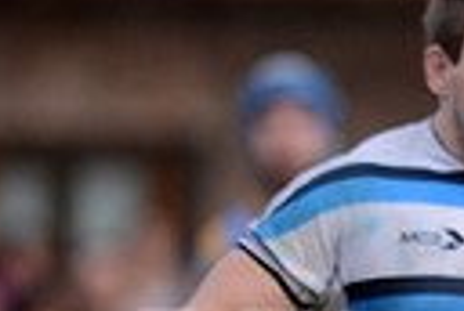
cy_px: 580
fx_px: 24559
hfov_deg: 1.1
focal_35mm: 1901
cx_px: 957
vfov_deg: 0.7
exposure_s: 1/1000
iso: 800
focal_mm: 420
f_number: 4
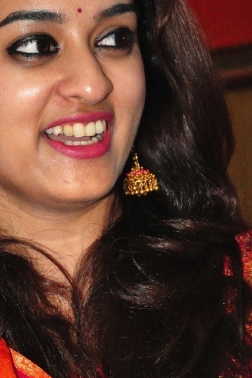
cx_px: 52
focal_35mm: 324
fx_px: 3401
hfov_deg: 4.2
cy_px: 239
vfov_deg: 6.4
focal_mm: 105
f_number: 5.6
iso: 3200
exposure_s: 1/125
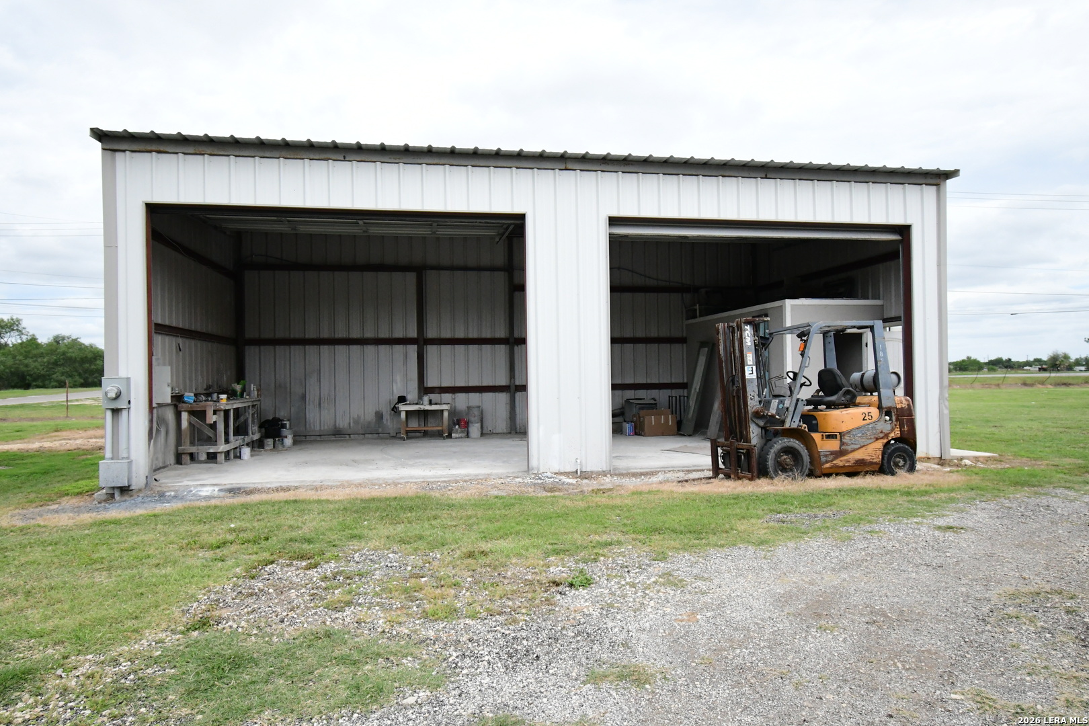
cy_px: 363
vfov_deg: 59.5
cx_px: 544
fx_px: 635
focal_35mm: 21
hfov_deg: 81.2
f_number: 5
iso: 3200
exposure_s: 1/8000
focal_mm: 14
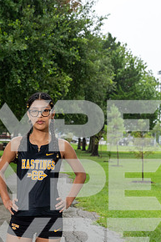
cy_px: 185
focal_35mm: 87
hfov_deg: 15.6
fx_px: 584
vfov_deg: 23.1
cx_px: 41
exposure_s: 1/250
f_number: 6.3
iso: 500
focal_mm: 56
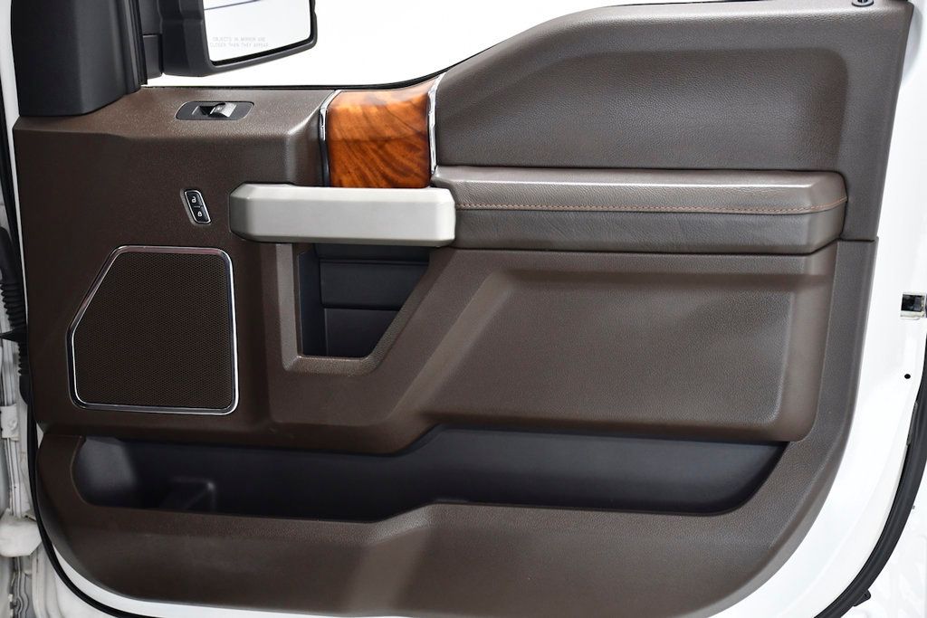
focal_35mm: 57
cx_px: 464
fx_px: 1468
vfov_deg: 23.8
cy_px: 309
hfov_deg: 35.0
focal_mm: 38
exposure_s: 1/160
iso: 1250
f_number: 4.2
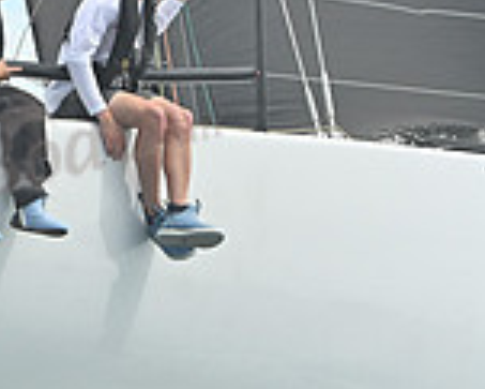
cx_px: -395
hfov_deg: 7.4
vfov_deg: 6.1
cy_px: 50
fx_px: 3620
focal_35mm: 252
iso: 320
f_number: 6.3
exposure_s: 1/1250
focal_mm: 70
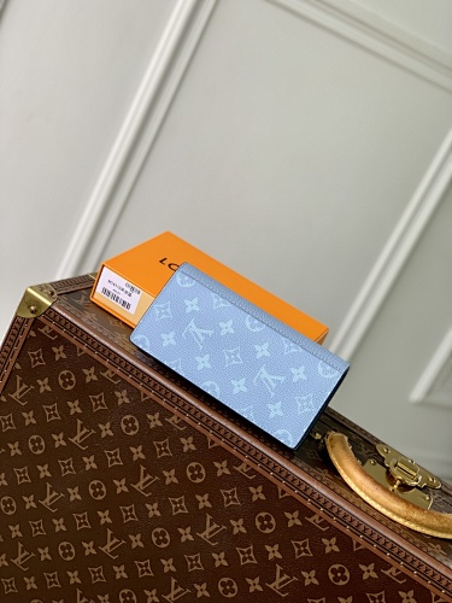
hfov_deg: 28.0
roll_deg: -27.0
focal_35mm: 52
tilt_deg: -17.1
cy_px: 302
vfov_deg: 36.8
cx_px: 226
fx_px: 905
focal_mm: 6
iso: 25
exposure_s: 1/122
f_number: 2.4
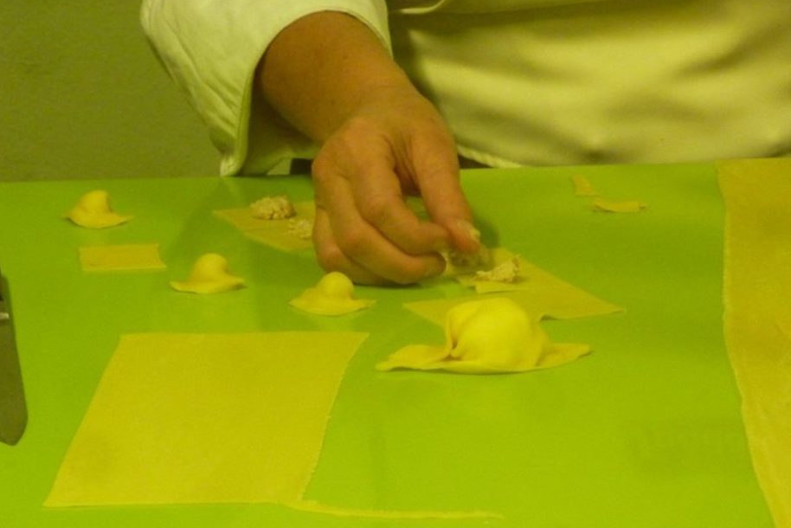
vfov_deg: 6.5
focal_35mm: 212
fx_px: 4659
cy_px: 326
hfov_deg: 9.7
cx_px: 374
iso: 800
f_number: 4.5
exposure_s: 1/30
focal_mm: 29.9
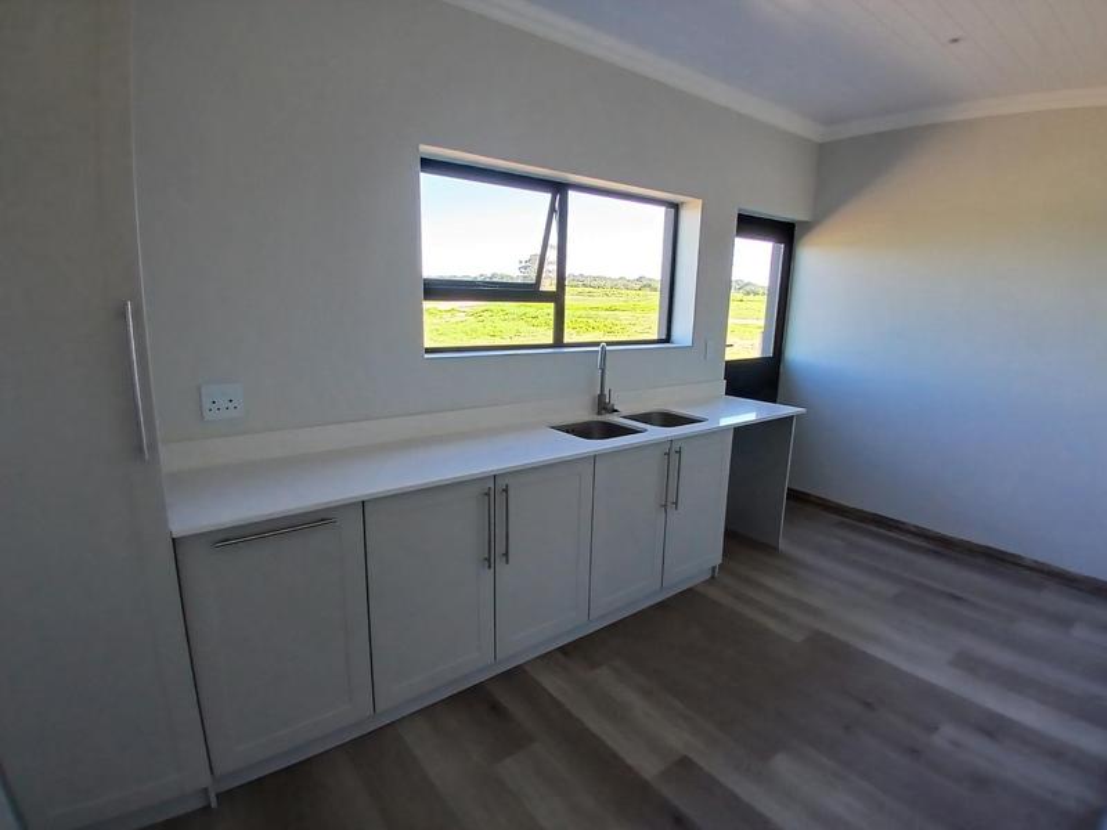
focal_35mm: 17
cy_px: 415
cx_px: 554
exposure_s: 1/50
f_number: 2.2
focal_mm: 1.4
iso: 64
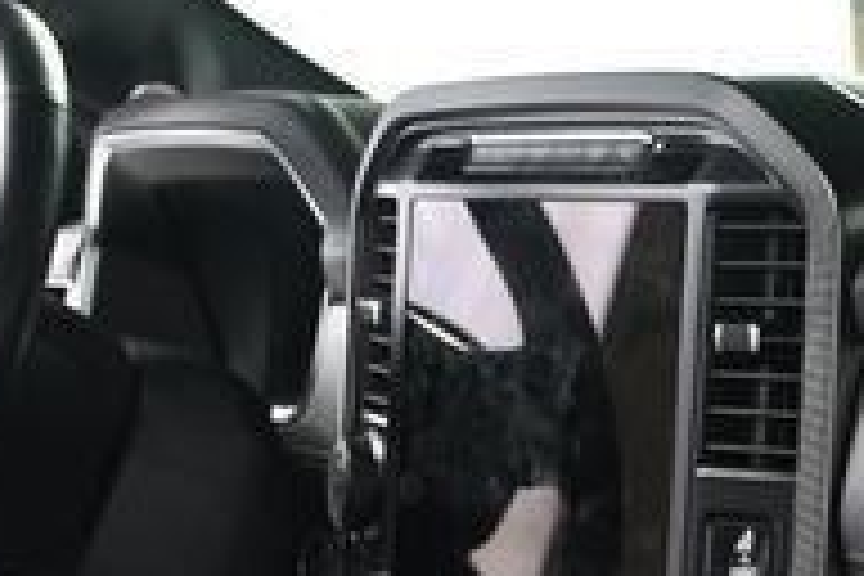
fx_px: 3192
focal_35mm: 133
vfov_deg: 10.2
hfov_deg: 15.1
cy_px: 644
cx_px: 868
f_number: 4
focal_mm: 27
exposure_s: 1/160
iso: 100
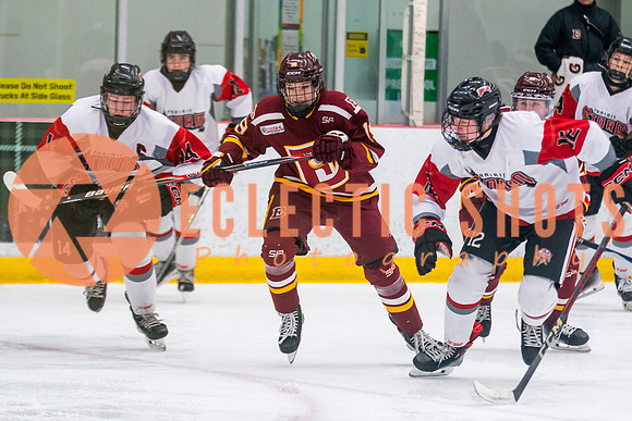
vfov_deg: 5.4
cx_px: 334
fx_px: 4478
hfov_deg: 8.1
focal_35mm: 255
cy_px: 158
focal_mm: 142
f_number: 2.8
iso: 3200
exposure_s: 1/640
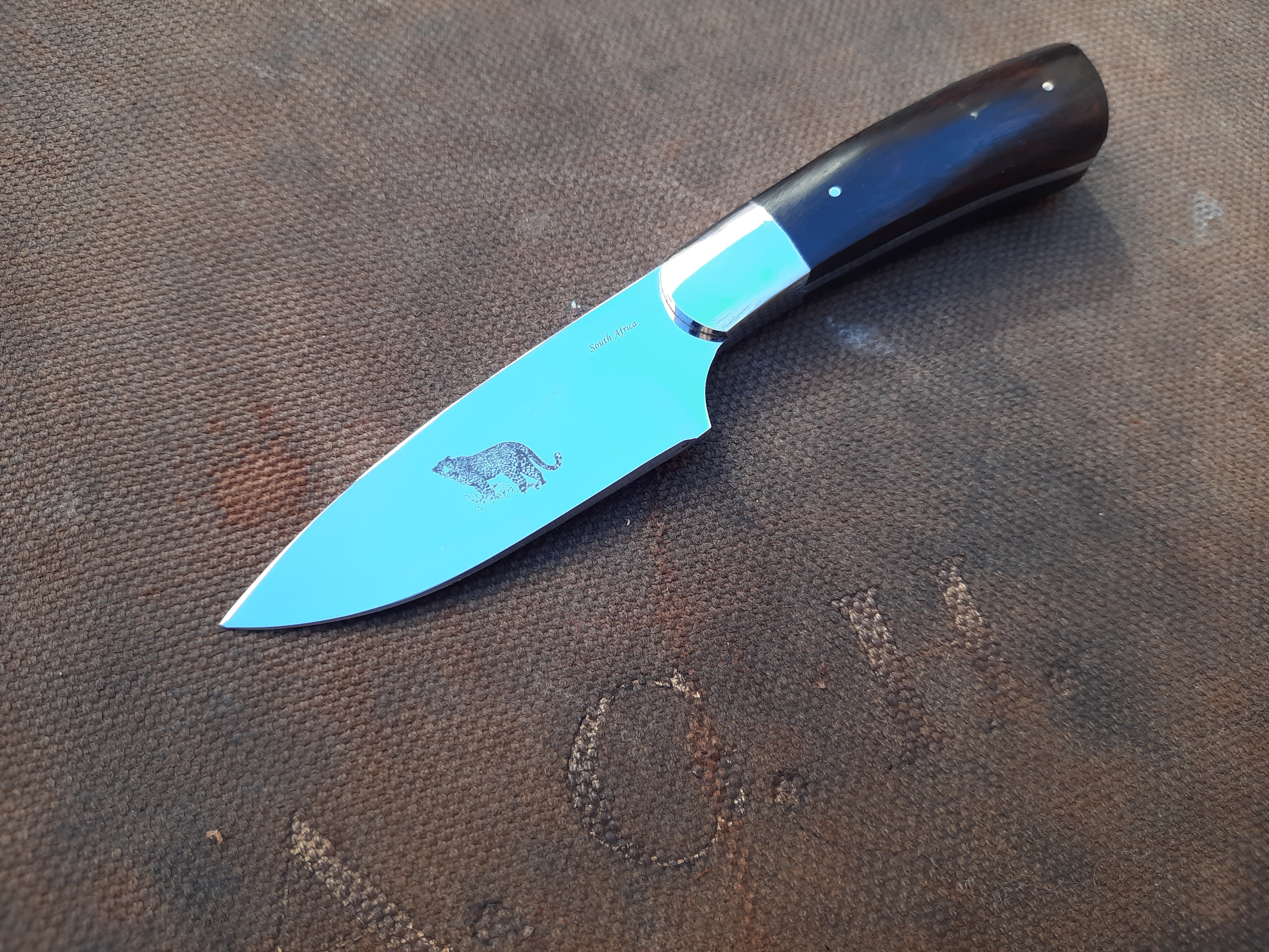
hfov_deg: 69.4
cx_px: 634
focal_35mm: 25
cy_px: 476
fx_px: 916
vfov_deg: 54.9
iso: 40
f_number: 2
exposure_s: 1/100
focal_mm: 4.6
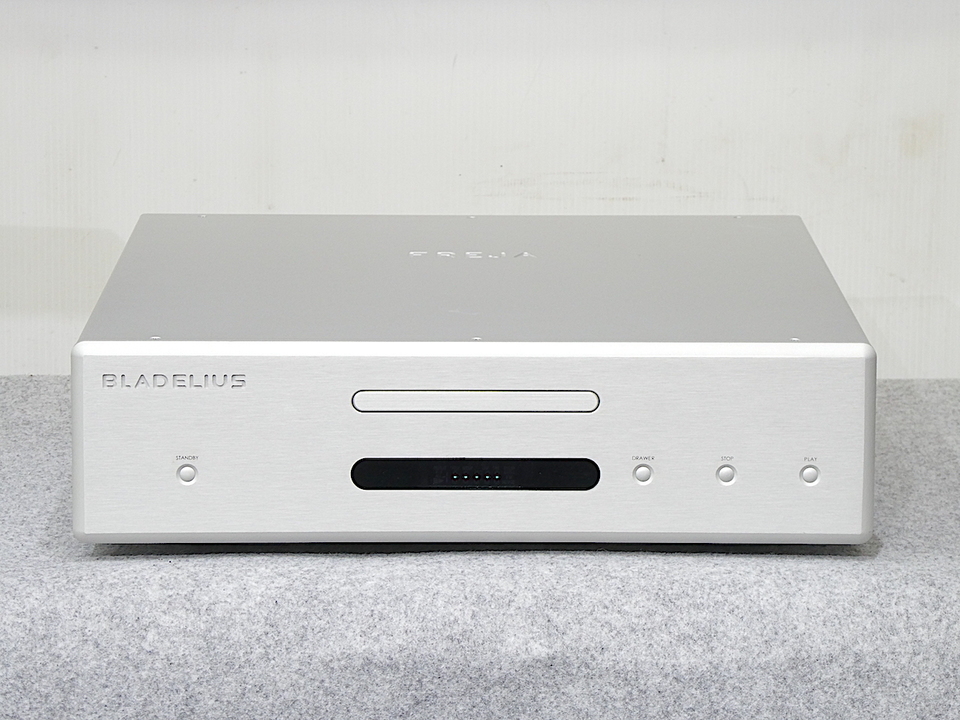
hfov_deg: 14.6
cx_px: 480
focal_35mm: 135
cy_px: 360
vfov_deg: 11.0
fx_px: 3744
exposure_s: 1/8
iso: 200
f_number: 5.3
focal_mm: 24.2
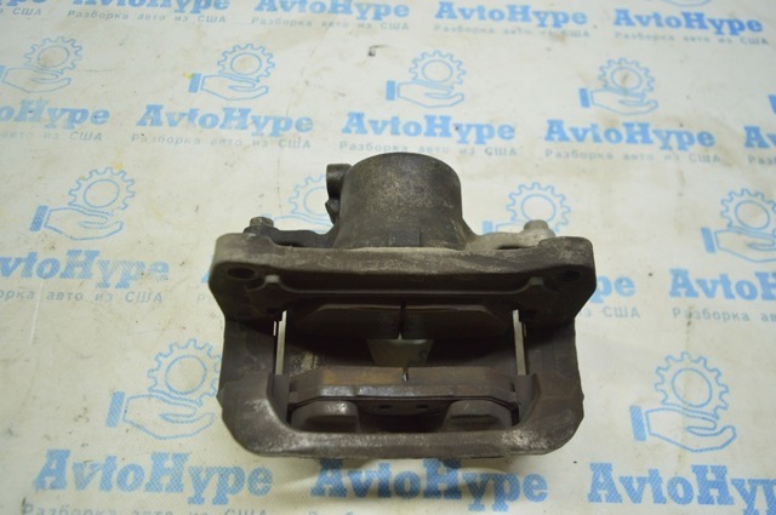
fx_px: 581
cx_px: 388
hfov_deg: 67.4
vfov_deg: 47.8
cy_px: 258
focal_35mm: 27
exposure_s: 1/40
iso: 400
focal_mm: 18
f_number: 3.5
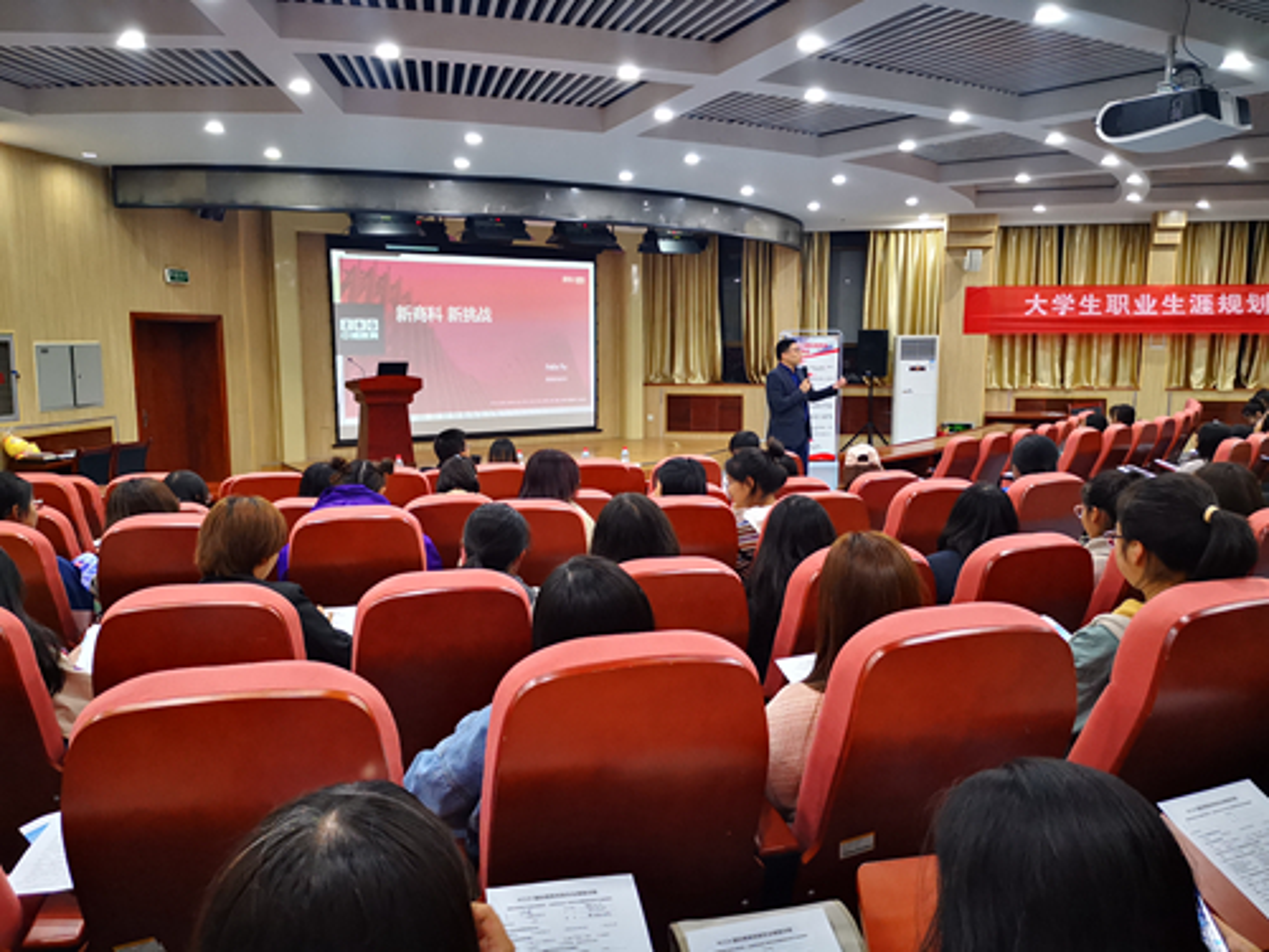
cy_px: 476
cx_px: 634
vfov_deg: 51.4
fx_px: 990
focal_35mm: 27
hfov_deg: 65.3
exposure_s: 1/50
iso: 400
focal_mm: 4.75
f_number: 1.8
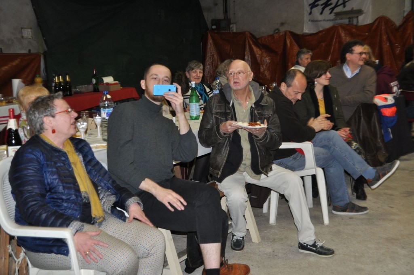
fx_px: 689
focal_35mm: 60
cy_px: 138
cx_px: 207
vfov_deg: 22.6
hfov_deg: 33.4
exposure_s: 1/60
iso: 800
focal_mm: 40
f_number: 4.8
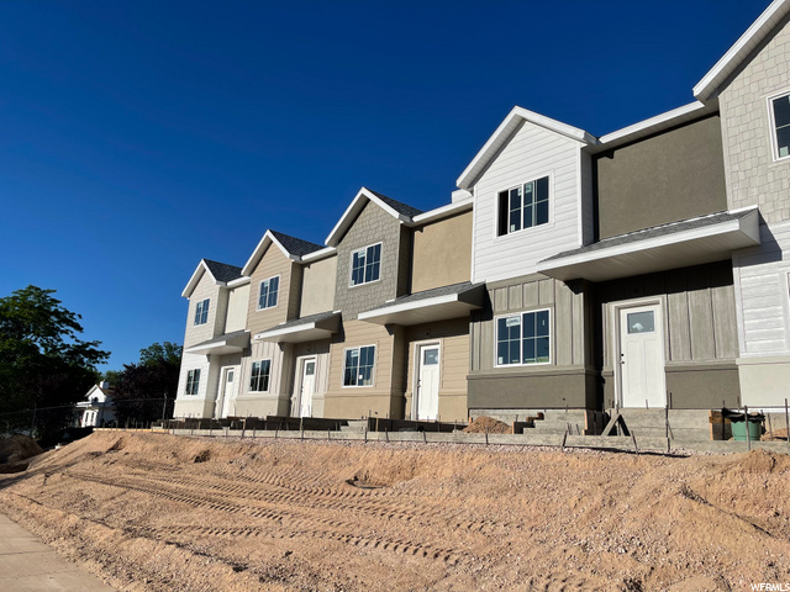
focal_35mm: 26
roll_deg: -3.2
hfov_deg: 67.3
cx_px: 395
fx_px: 593
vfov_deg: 53.1
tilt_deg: +13.3
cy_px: 296
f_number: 1.6
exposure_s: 1/6993
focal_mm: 5.1
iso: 32
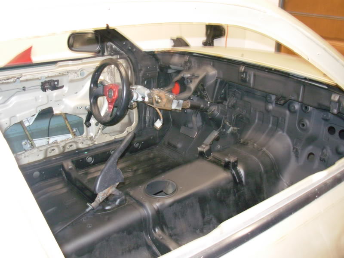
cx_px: 172
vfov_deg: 37.7
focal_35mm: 38
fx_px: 378
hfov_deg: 49.0
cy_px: 129
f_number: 2.9
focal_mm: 6.3
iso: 200
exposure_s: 1/4
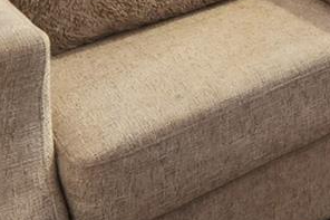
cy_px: -352
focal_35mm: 81
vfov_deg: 12.2
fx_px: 742
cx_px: 727
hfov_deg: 16.3
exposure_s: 1/2
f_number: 8
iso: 800
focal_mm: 10
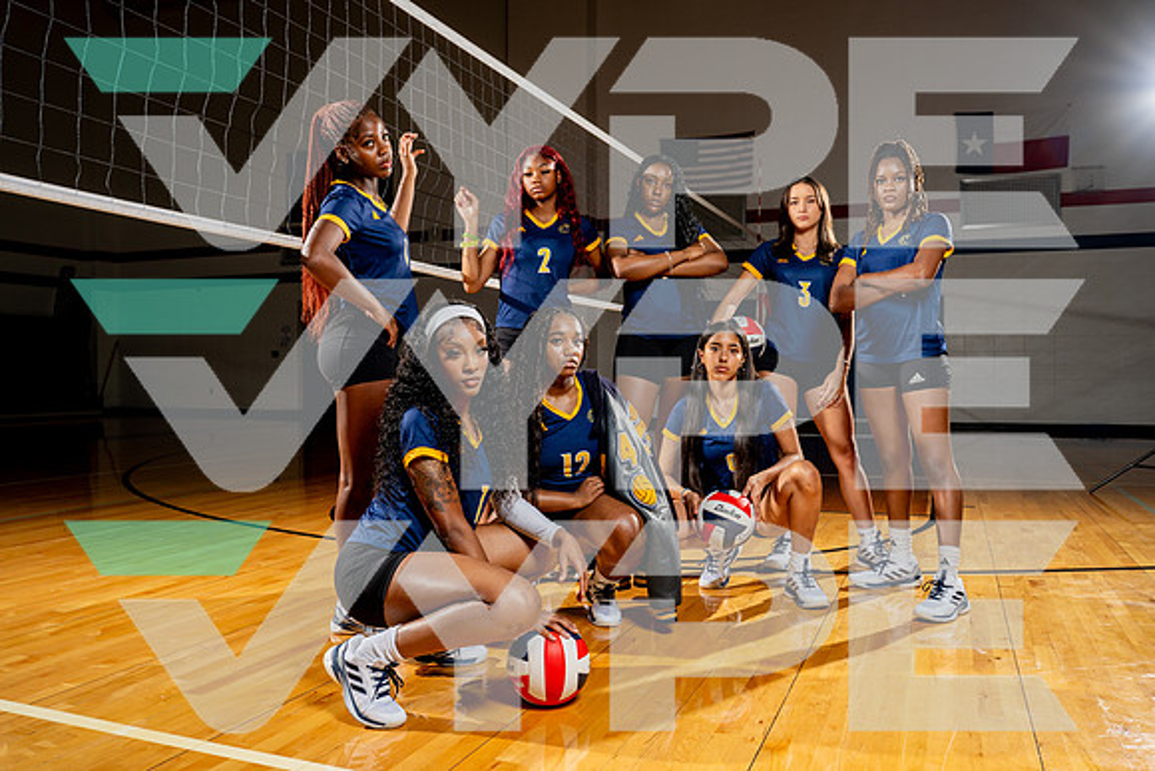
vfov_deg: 45.4
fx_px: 922
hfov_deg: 64.1
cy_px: 386
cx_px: 578
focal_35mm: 29
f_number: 5.6
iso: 100
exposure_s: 1/250
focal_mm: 28
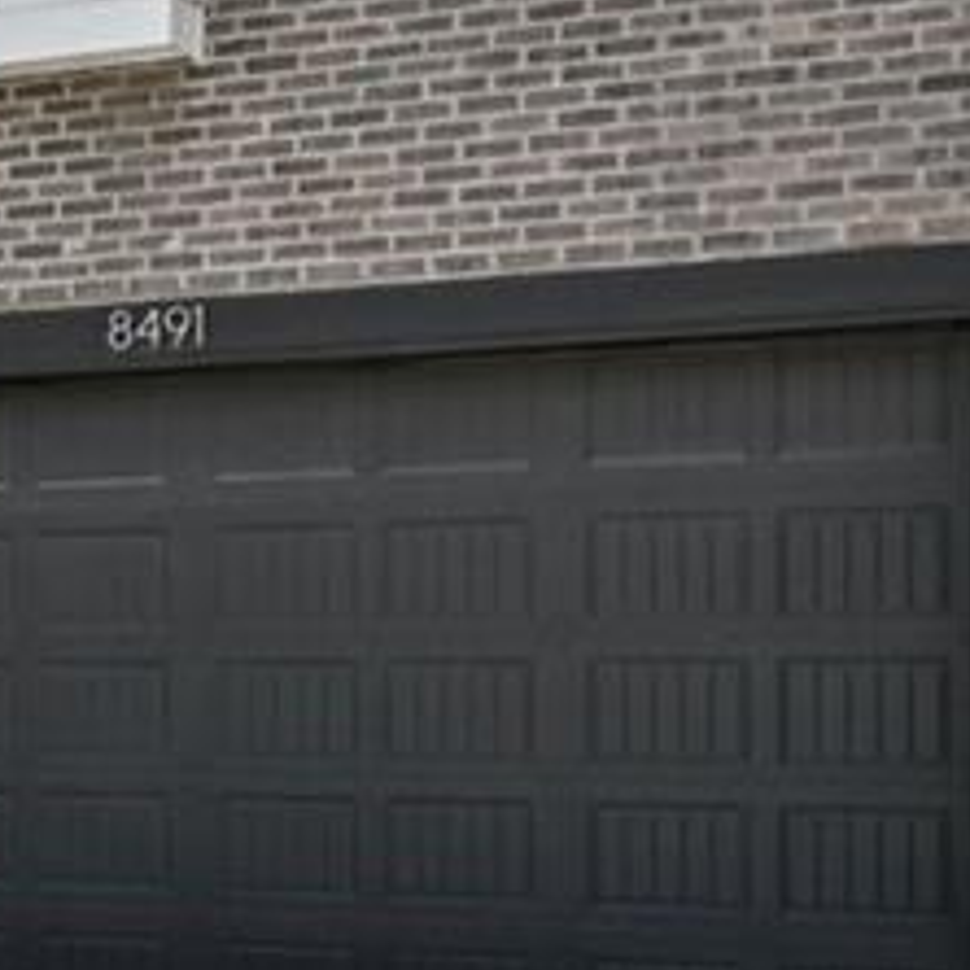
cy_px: -31
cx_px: -695
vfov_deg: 18.3
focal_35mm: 92
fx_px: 2917
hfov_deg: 16.3
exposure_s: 1/100
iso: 64
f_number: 10
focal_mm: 15
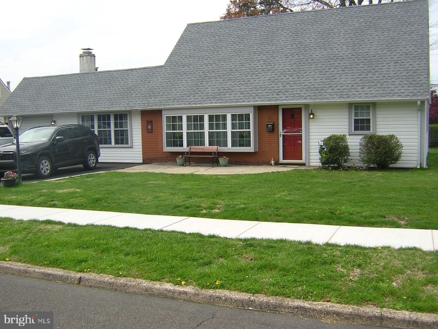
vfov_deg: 39.7
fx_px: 456
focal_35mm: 36
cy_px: 164
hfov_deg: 51.4
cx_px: 219
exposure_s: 1/239
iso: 100
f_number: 5.2
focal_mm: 4.7
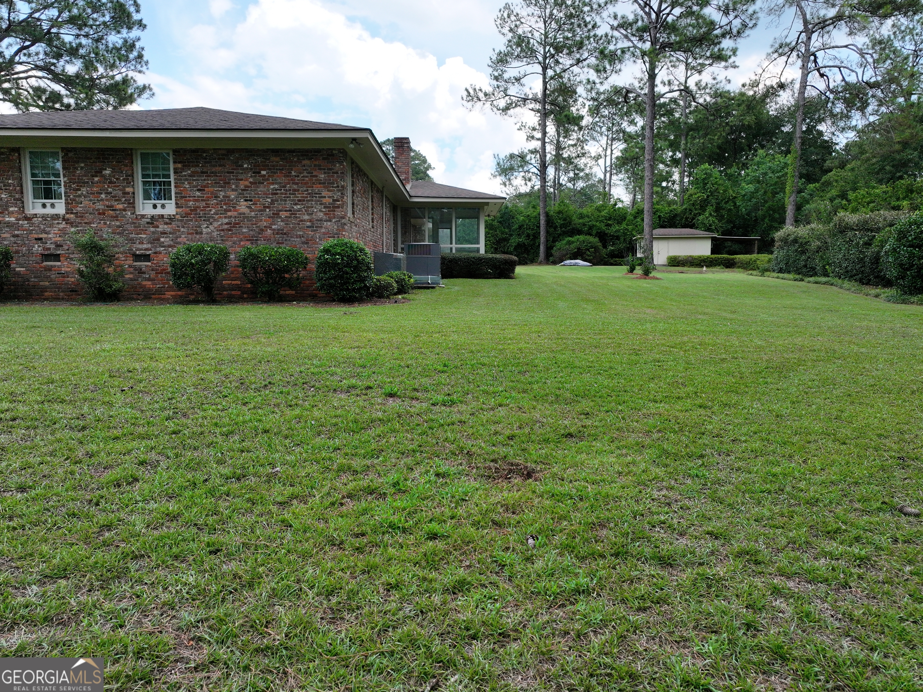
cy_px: 346
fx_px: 640
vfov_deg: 56.8
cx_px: 462
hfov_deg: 71.6
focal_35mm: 24
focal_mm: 12.29
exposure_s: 1/1250
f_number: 2.8
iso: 400
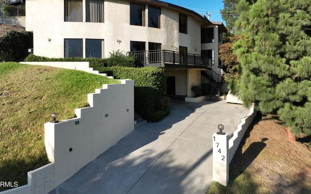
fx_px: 220
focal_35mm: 26
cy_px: 76
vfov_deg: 47.3
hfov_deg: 70.4
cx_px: 154
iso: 100
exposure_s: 1/100
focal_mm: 12.29
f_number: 5
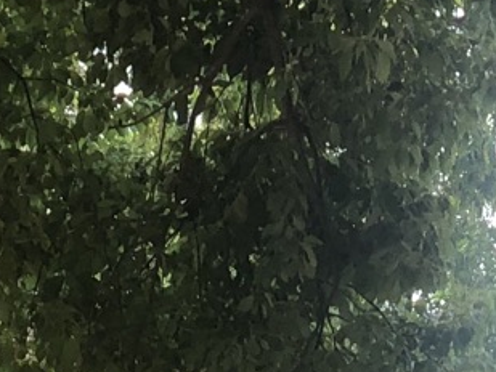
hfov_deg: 5.7
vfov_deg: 4.2
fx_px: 4945
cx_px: 43
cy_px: 1162
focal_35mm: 345
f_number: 2.4
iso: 16
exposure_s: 1/150
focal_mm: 6
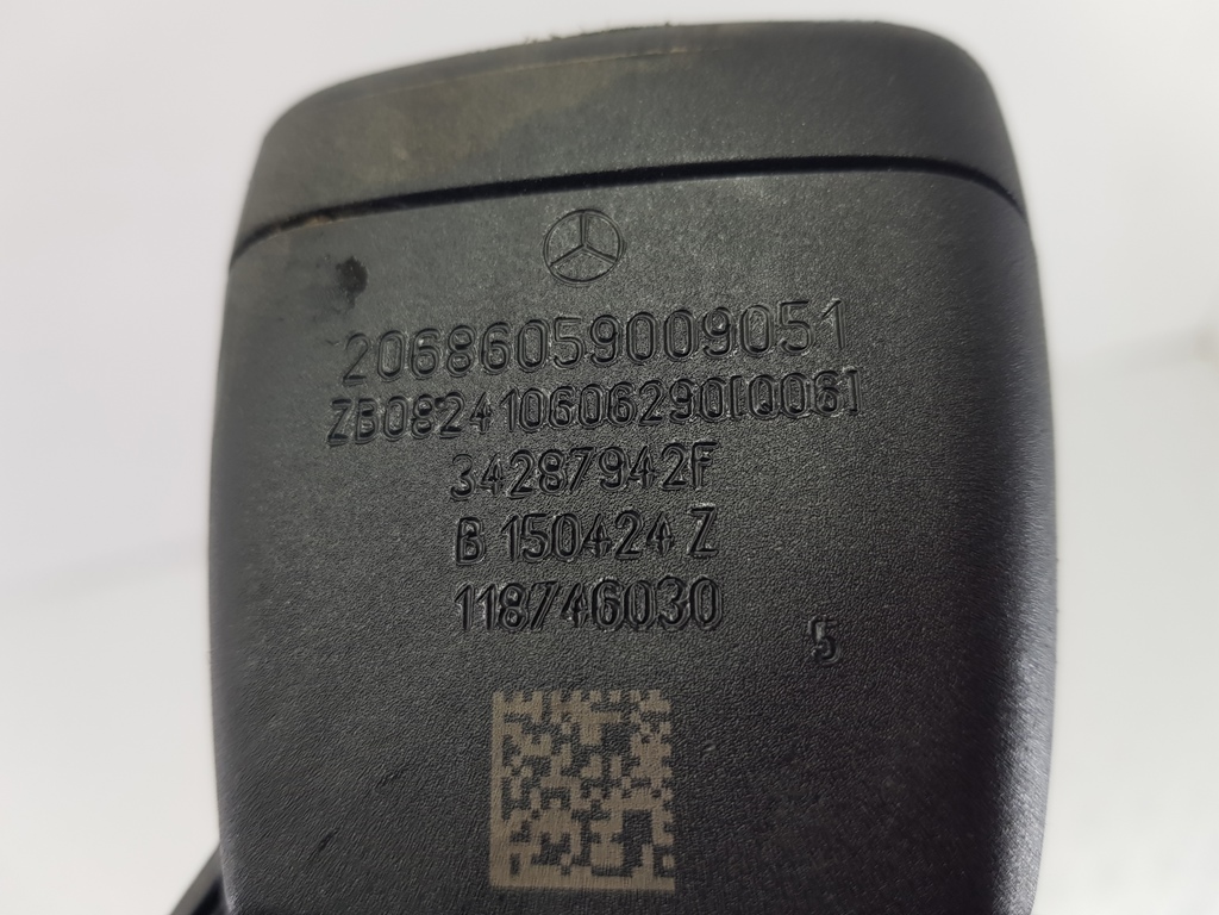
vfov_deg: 53.1
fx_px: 916
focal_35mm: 26
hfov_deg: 67.3
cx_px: 610
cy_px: 458
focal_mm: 4.2
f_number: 1.7
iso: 64
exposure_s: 1/100
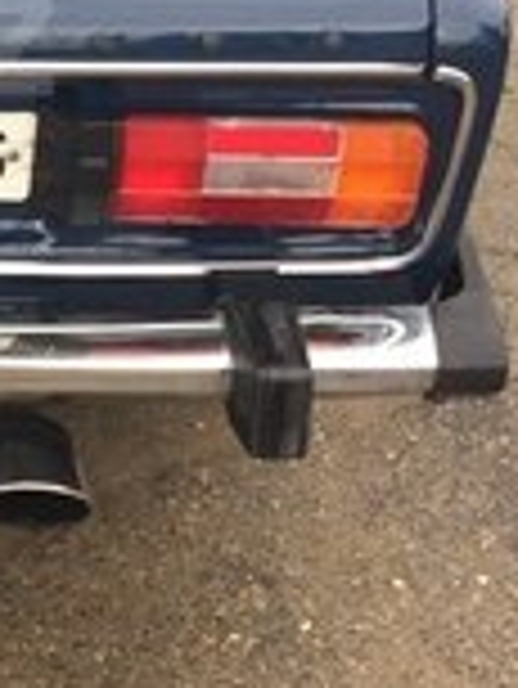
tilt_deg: -16.6
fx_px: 1873
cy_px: 45
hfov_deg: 14.5
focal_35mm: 94
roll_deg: +1.6
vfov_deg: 20.4
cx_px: -293
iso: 50
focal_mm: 4.15
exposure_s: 1/100
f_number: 2.2
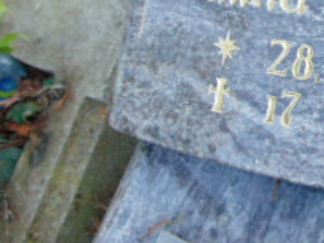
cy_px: 98
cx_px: 368
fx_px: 693
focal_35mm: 74
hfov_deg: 24.4
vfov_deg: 19.9
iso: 160
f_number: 3
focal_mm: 4.5
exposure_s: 1/200
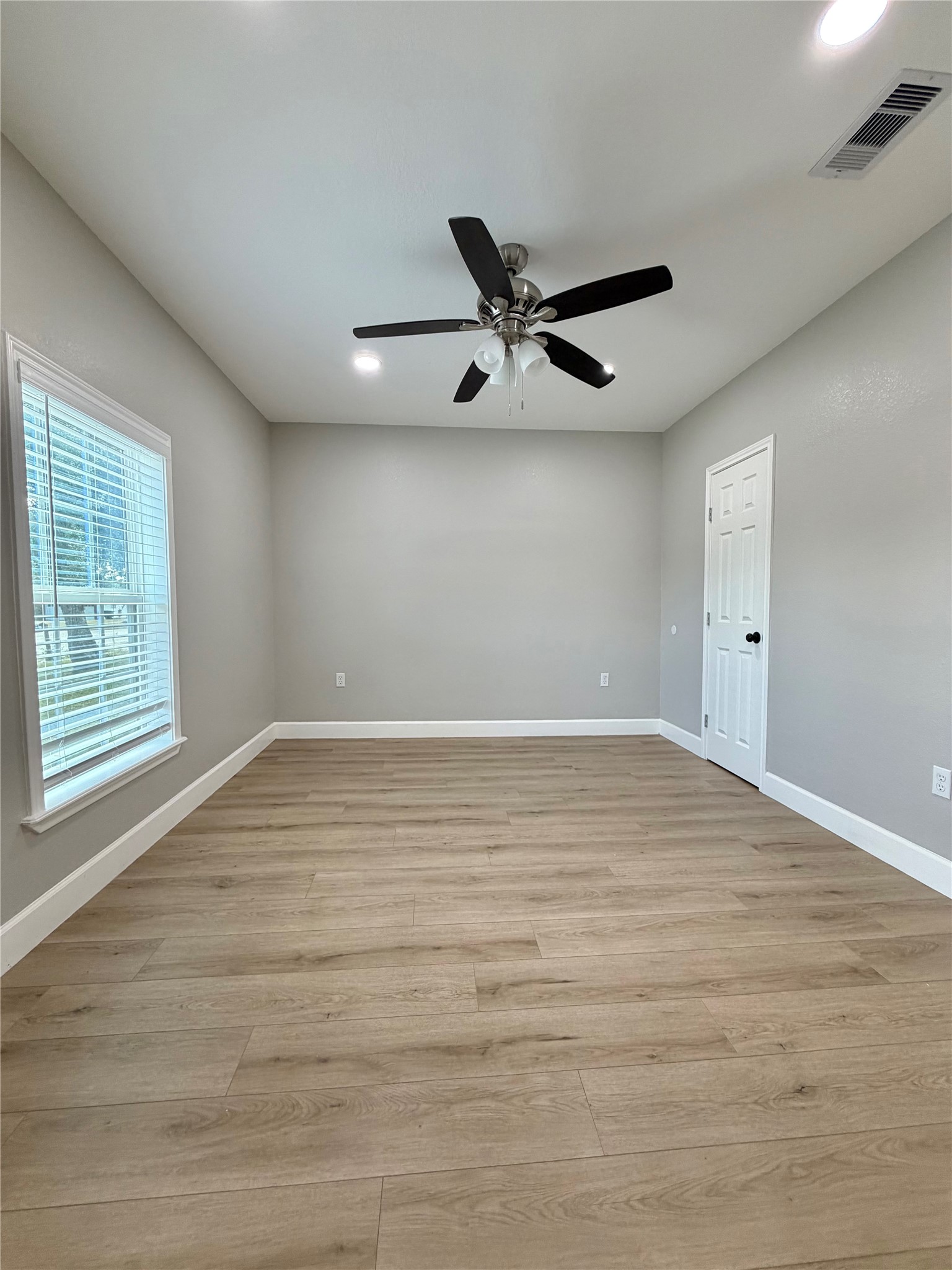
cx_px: 476
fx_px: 513
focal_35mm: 14
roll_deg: +0.0
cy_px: 635
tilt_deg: -3.4
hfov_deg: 85.7
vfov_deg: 102.1
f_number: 2.2
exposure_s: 1/120
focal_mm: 2.22
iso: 200
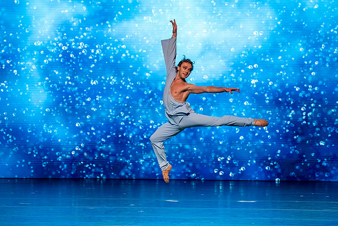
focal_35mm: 289
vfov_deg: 4.8
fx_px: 2712
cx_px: 149
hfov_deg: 7.1
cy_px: 126
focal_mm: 256
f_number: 5.6
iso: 6400
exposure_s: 1/400
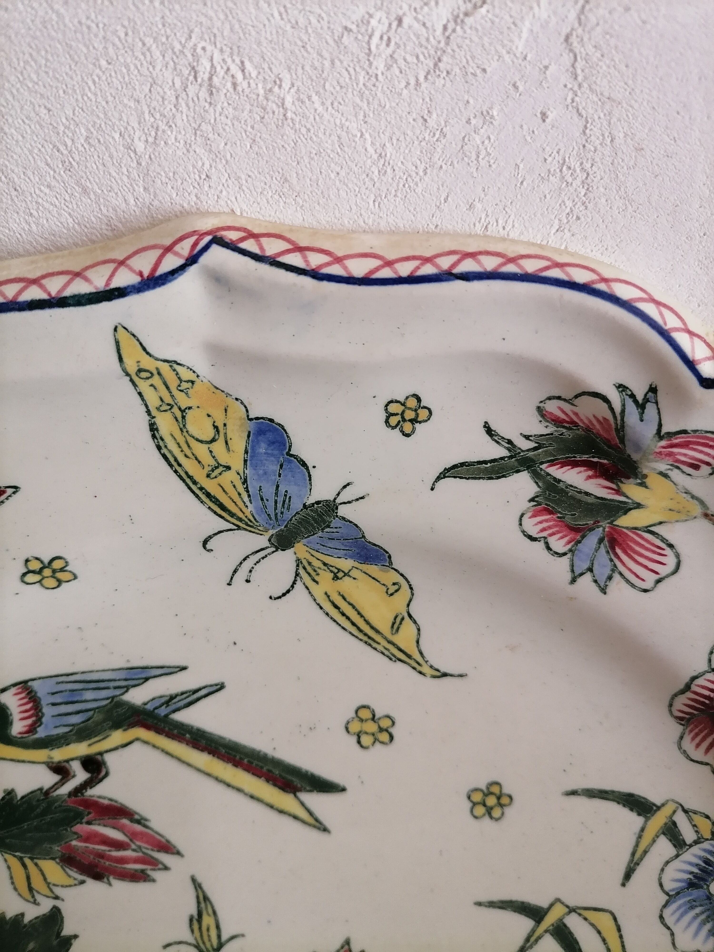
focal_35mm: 26
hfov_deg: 53.1
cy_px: 476
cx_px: 357
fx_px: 715
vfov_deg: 67.3
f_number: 1.8
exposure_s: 1/120
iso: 400
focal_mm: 5.4
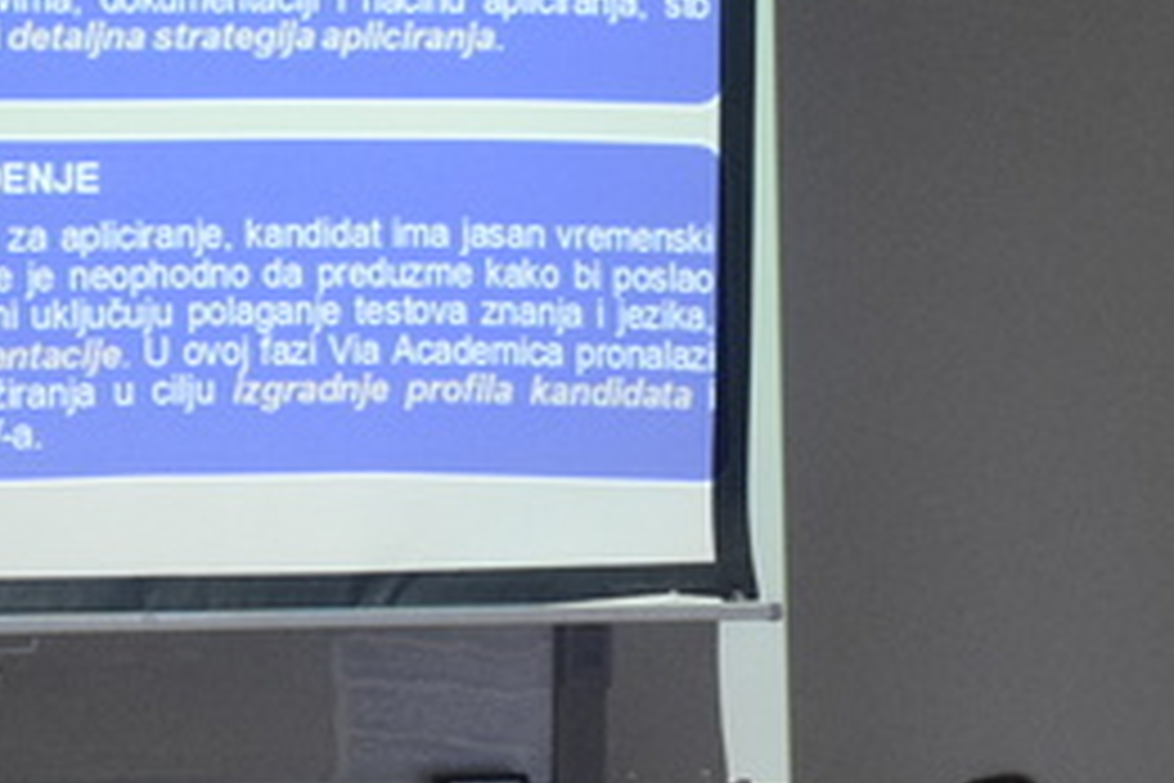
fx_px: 7304
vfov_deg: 6.1
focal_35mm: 224
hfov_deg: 9.2
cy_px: 569
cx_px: 819
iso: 2500
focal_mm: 38
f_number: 5
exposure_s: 1/100
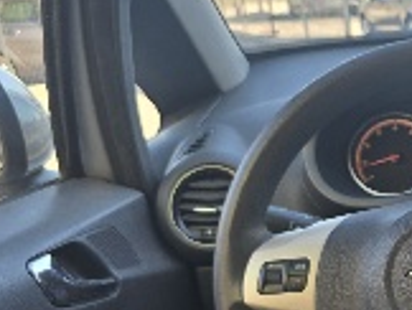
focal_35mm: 59
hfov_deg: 29.0
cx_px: 473
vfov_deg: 24.7
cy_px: 221
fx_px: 703
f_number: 1.7
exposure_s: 1/182
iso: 40
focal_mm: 6.3
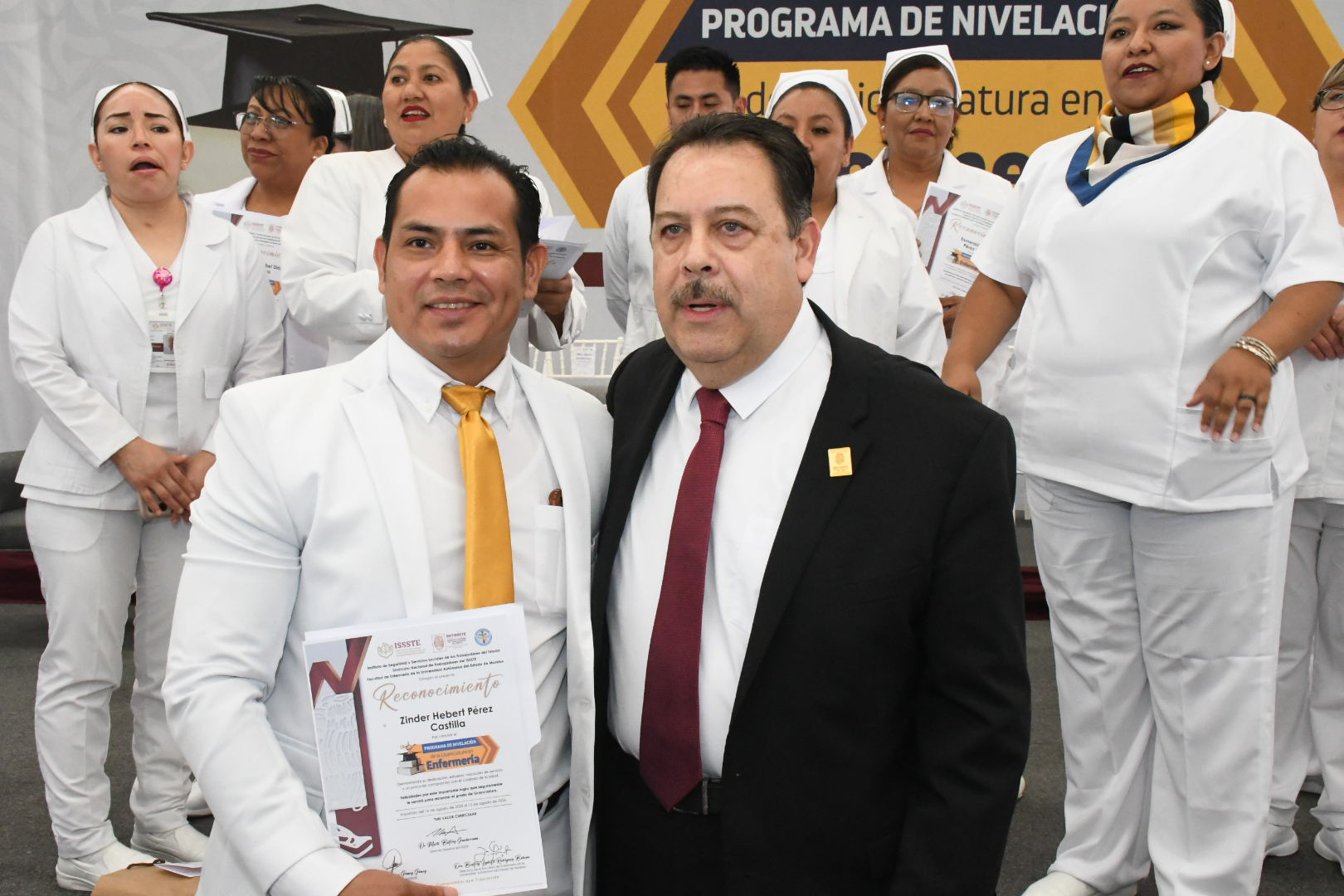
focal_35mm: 39
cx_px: 672
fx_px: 1456
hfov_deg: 49.6
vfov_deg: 34.2
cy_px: 448
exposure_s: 1/160
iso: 6400
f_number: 16
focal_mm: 26
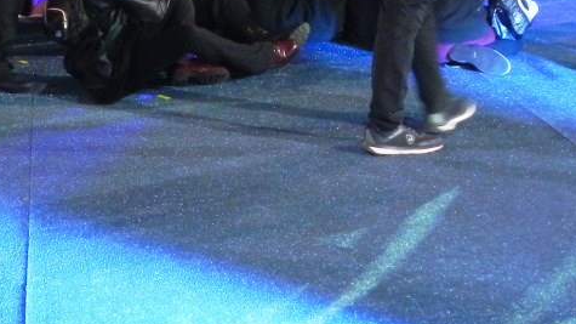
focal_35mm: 108
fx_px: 1649
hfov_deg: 19.5
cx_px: 86
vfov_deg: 10.9
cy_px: -115
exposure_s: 1/80
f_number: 3.2
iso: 400
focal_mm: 8.2
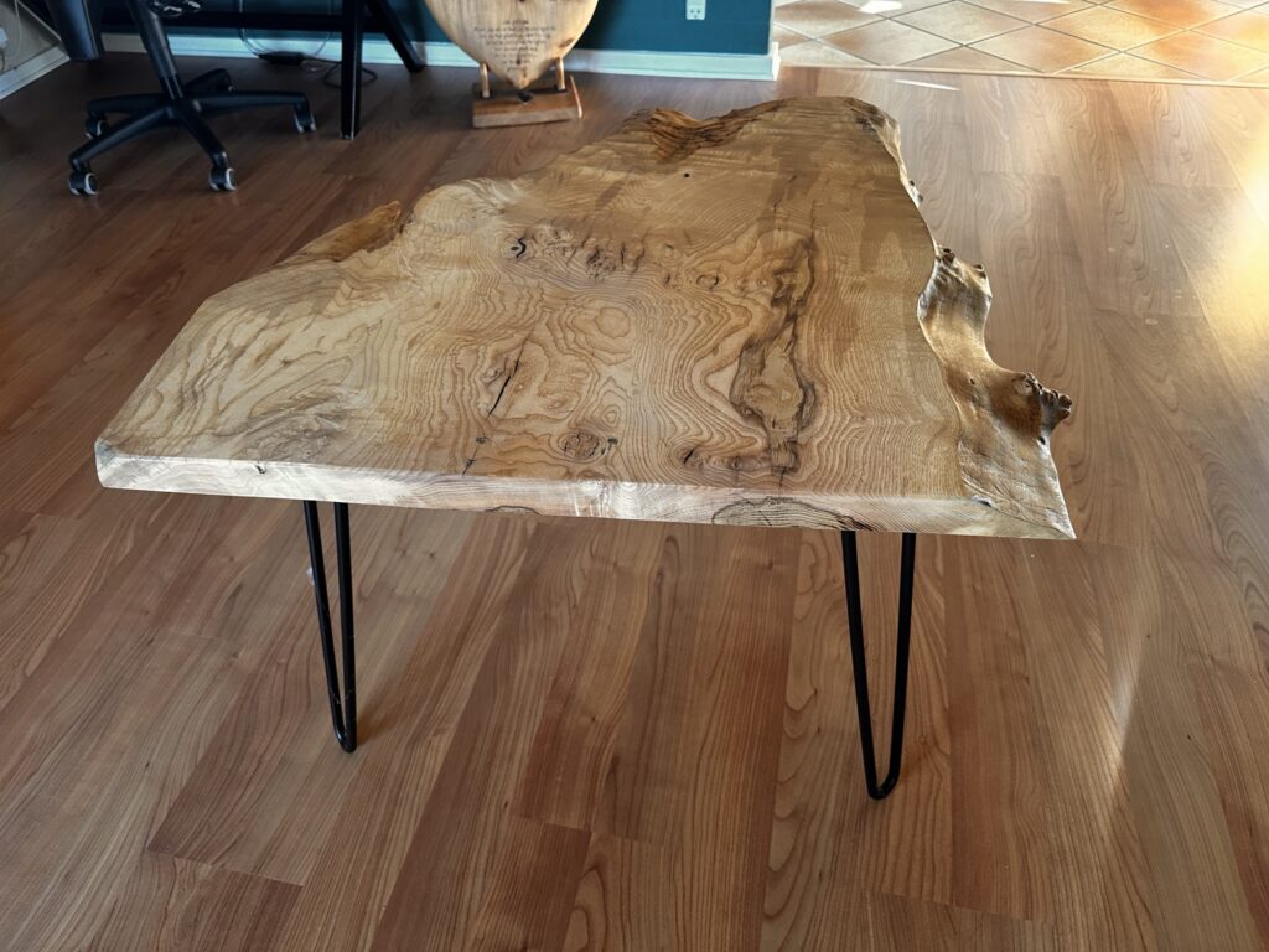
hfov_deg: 71.6
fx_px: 880
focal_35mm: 24
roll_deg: +3.8
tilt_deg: -43.5
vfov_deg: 56.8
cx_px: 634
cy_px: 476
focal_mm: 6.86
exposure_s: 1/60
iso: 400
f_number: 1.78
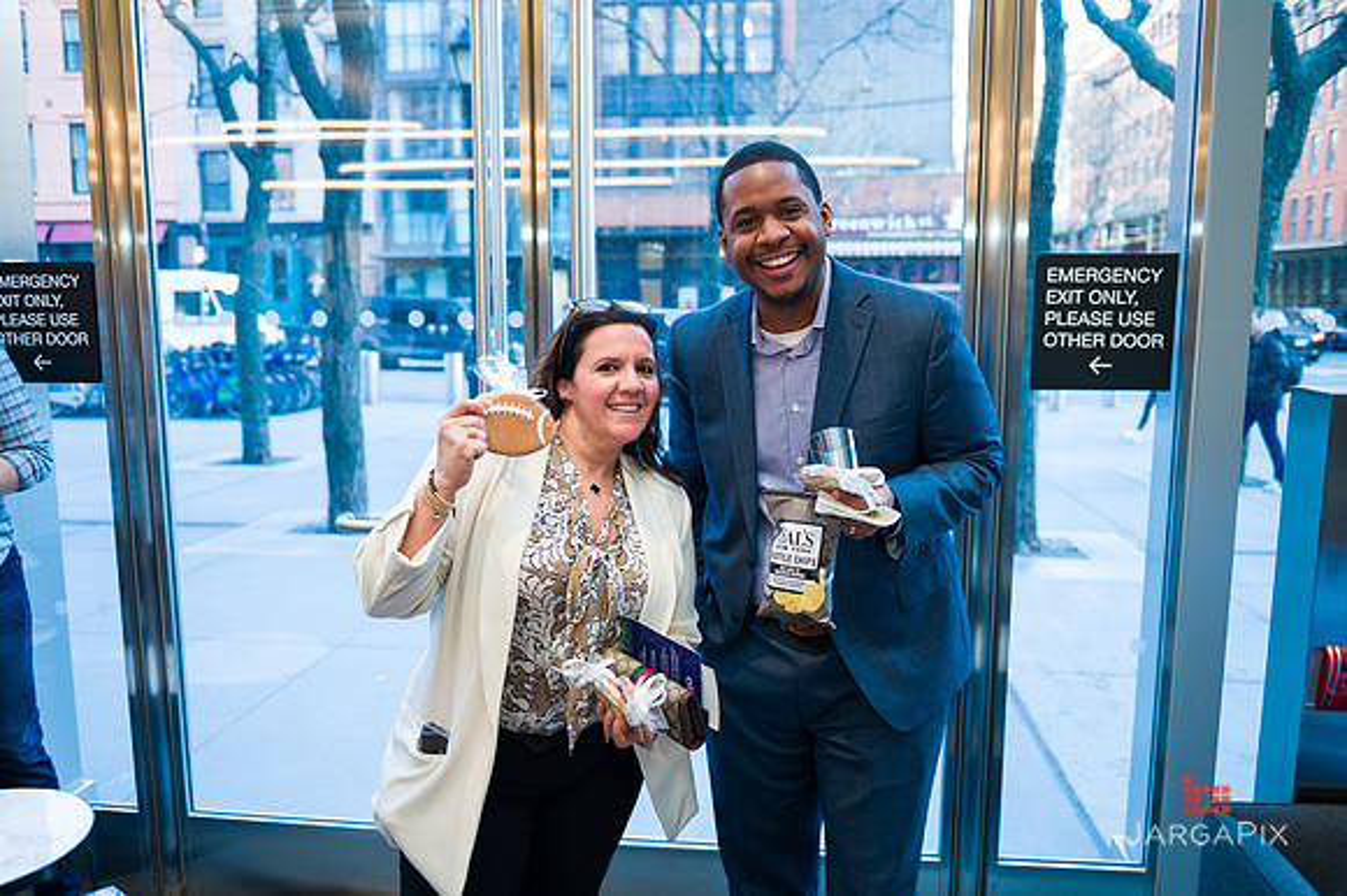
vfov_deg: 44.9
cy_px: 448
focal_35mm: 29
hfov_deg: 63.7
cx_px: 674
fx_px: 1084
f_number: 3.2
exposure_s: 1/125
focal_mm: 29
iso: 400
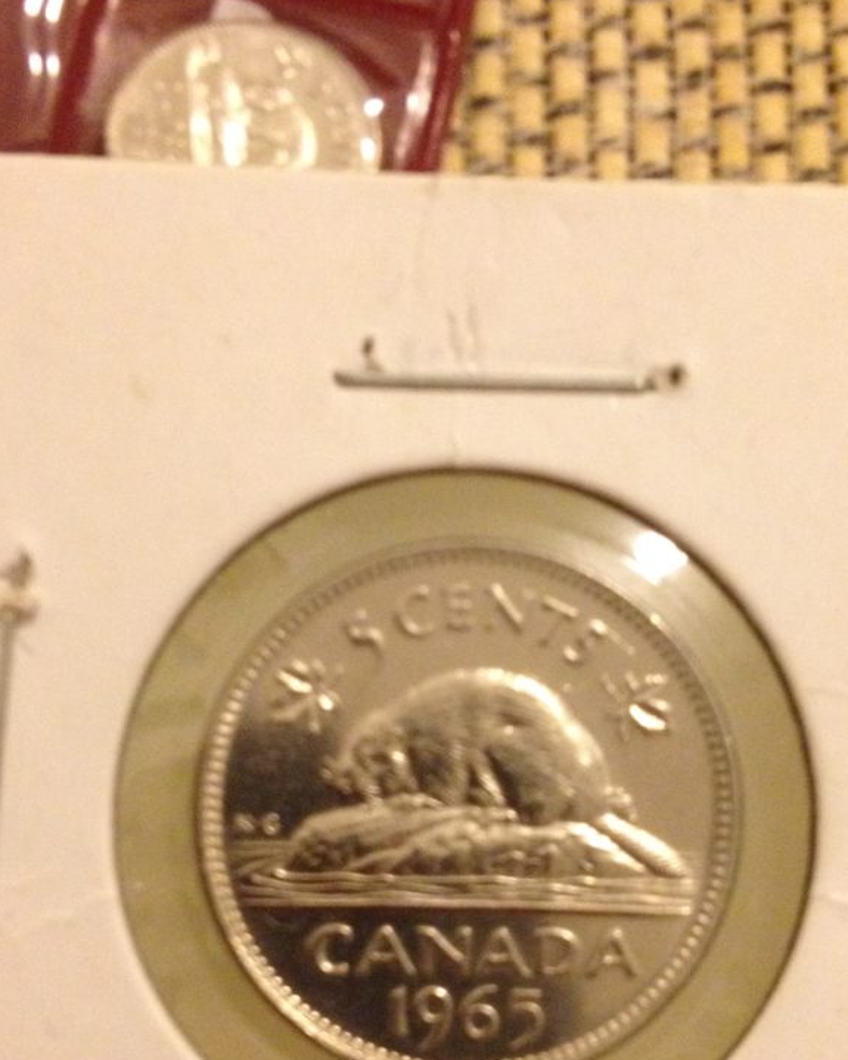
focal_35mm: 57
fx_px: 1789
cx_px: 469
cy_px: 644
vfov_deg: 32.9
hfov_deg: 26.7
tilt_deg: -83.6
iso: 320
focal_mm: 4.28
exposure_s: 1/20
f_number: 2.4
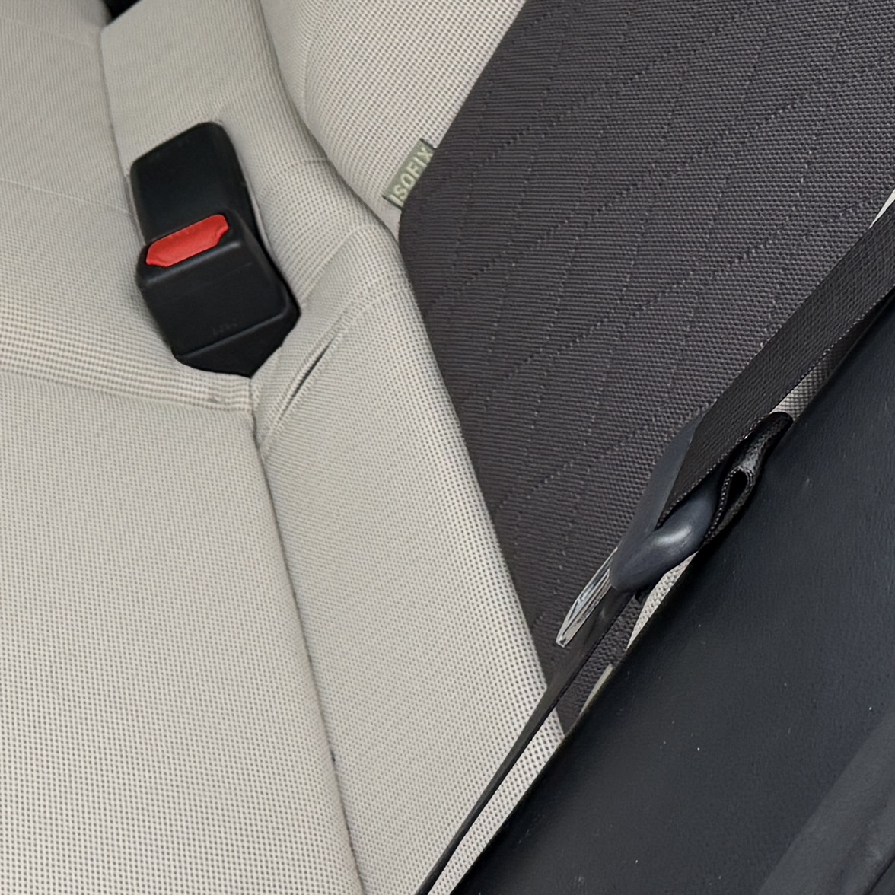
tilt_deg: -22.4
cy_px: -221
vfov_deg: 16.1
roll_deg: -5.1
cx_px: 225
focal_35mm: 103
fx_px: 3013
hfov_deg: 16.8
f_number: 1.78
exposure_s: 1/243
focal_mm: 6.76
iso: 125
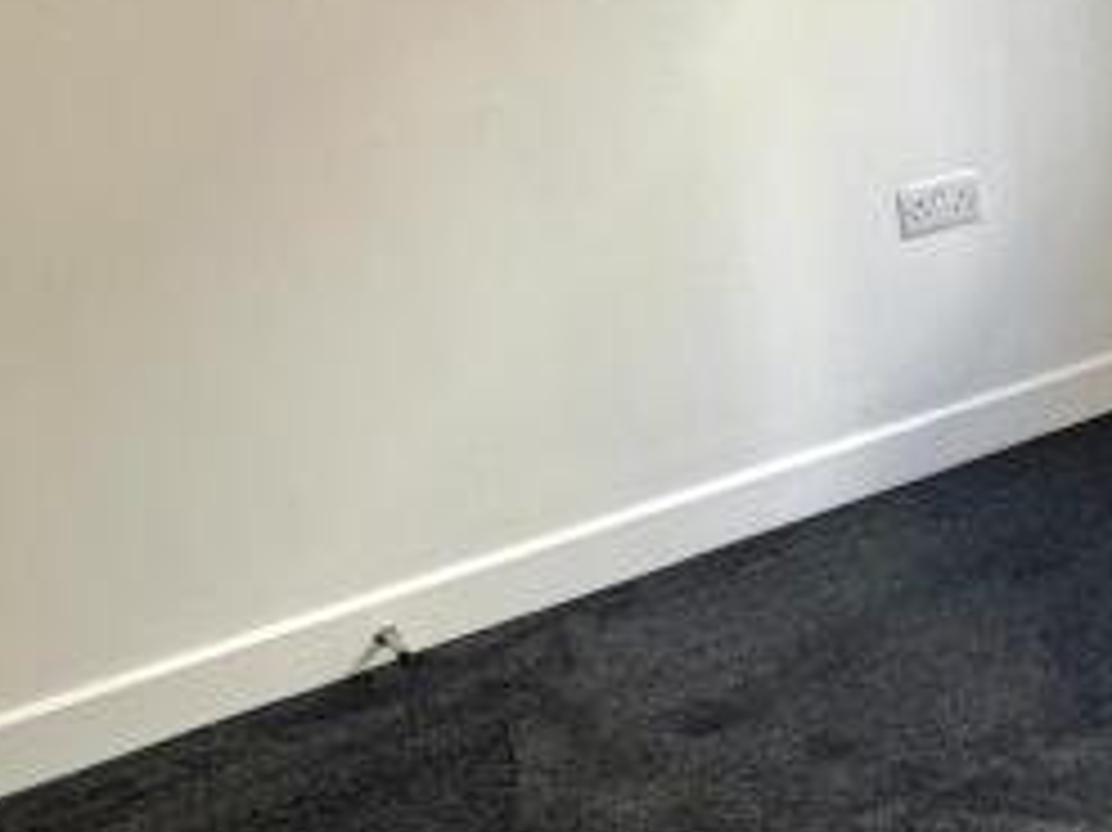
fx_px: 1862
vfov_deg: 25.2
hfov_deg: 26.9
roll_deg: -0.7
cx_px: 1513
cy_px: 364
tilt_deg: -23.5
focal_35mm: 58
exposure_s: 1/100
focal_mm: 2.22
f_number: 2.2
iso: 200
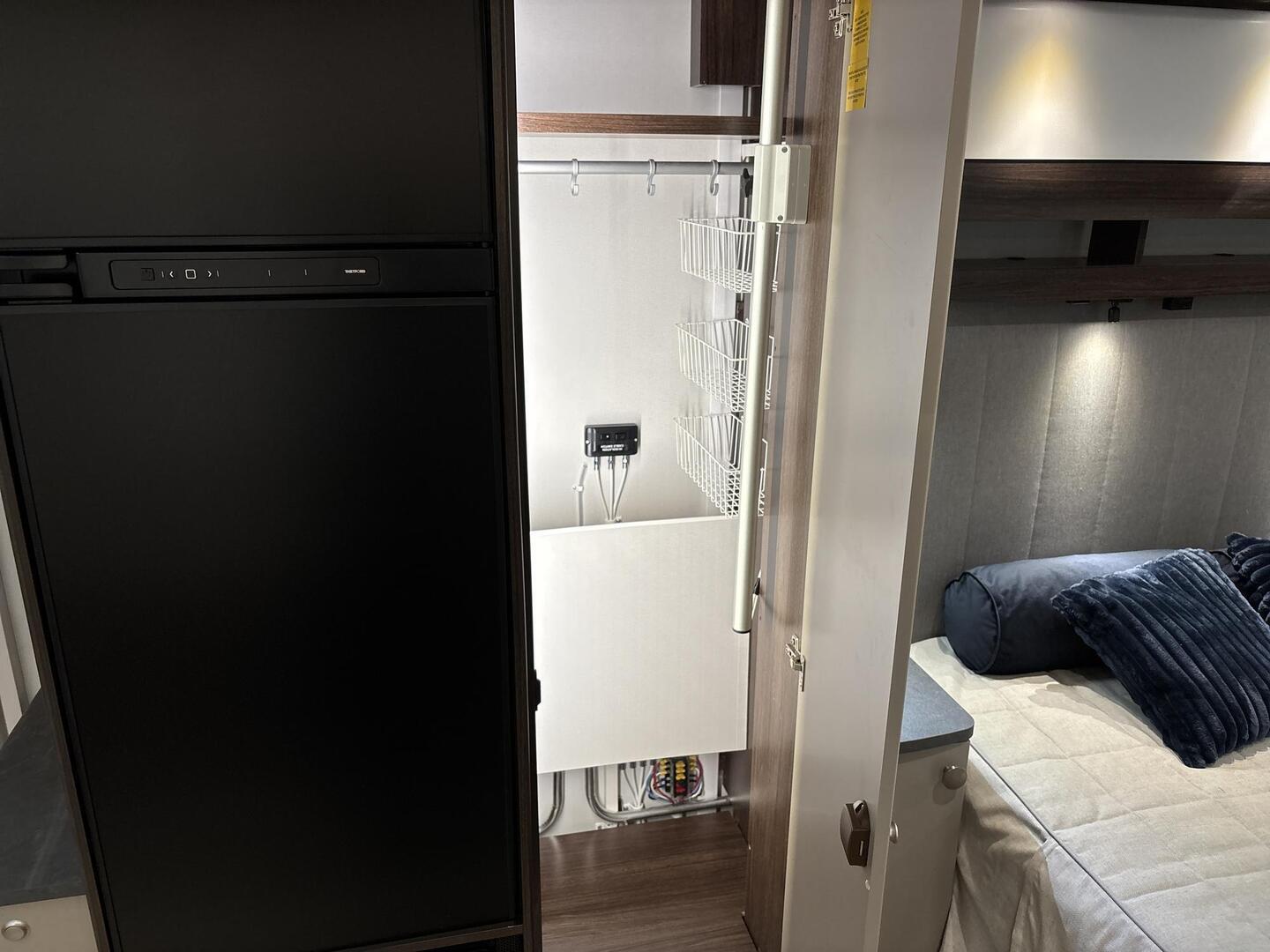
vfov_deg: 53.1
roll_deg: -1.1
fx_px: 954
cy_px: 476
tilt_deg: -17.1
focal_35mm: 26
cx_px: 635
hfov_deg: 67.3
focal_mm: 5.96
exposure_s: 1/50
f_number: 1.6
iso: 160
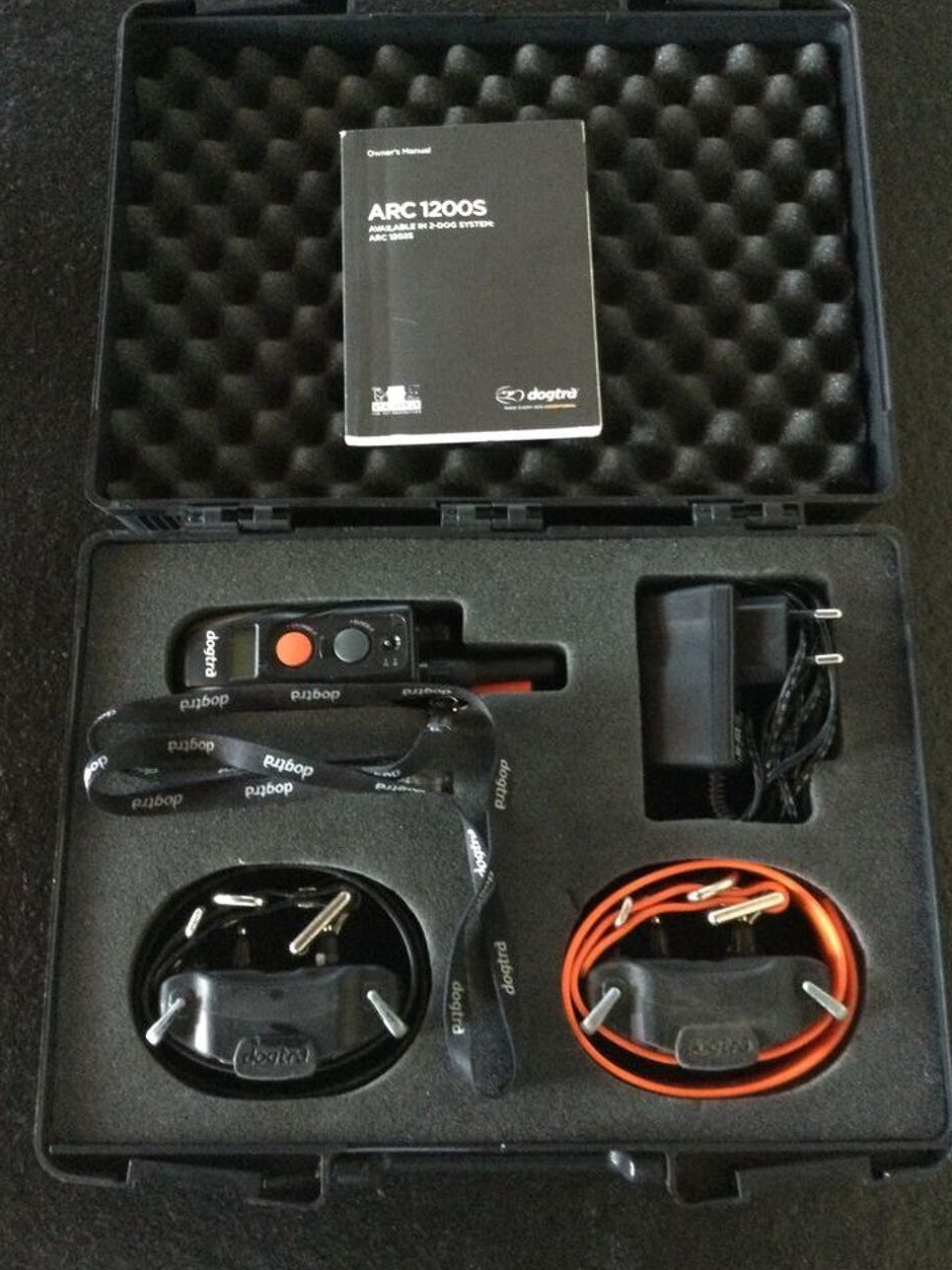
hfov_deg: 42.9
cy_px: 621
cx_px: 487
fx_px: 1210
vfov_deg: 55.3
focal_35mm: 33
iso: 800
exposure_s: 1/17
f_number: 2.4
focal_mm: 3.3
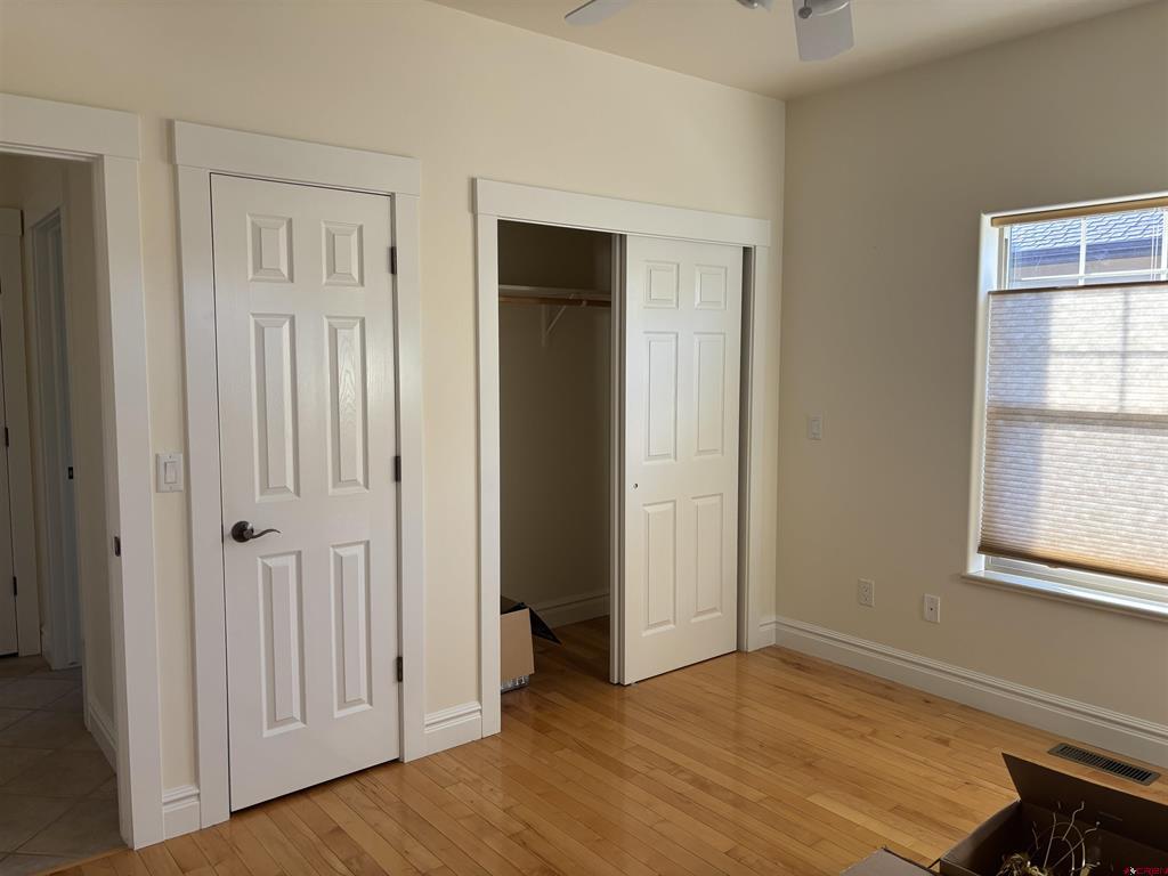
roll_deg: +0.2
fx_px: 877
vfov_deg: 53.1
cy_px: 438
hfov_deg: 67.3
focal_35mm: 26
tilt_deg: -4.3
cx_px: 584
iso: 100
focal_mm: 5.96
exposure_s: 1/121
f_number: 1.6
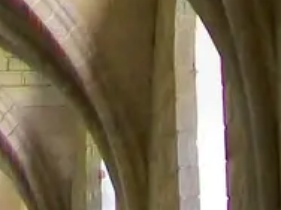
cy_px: 188
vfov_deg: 6.4
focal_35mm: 231
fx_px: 1875
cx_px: -357
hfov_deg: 8.0
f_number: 2.7
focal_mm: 6.1
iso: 141
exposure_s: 1/60
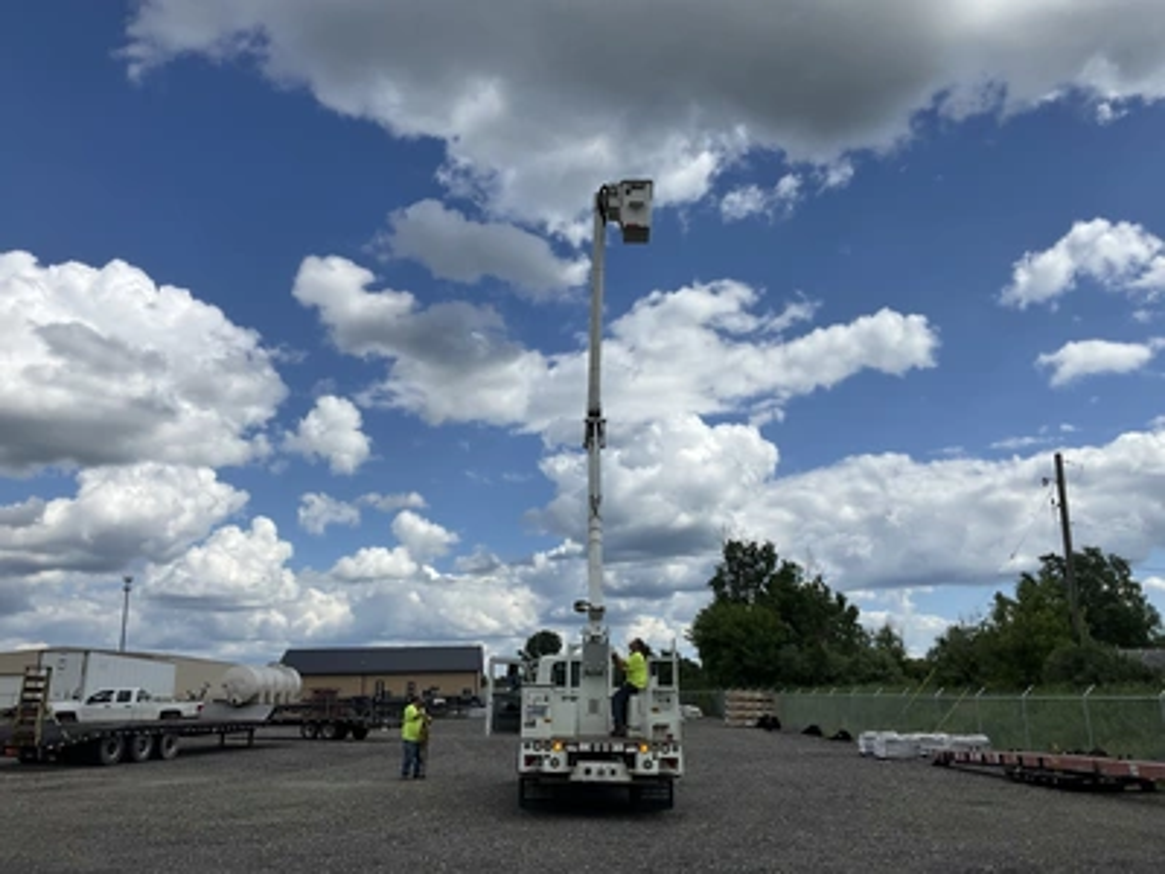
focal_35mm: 29
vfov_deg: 48.2
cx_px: 582
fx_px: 976
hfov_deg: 61.7
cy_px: 437
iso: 25
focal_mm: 3
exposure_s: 1/3788
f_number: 1.8
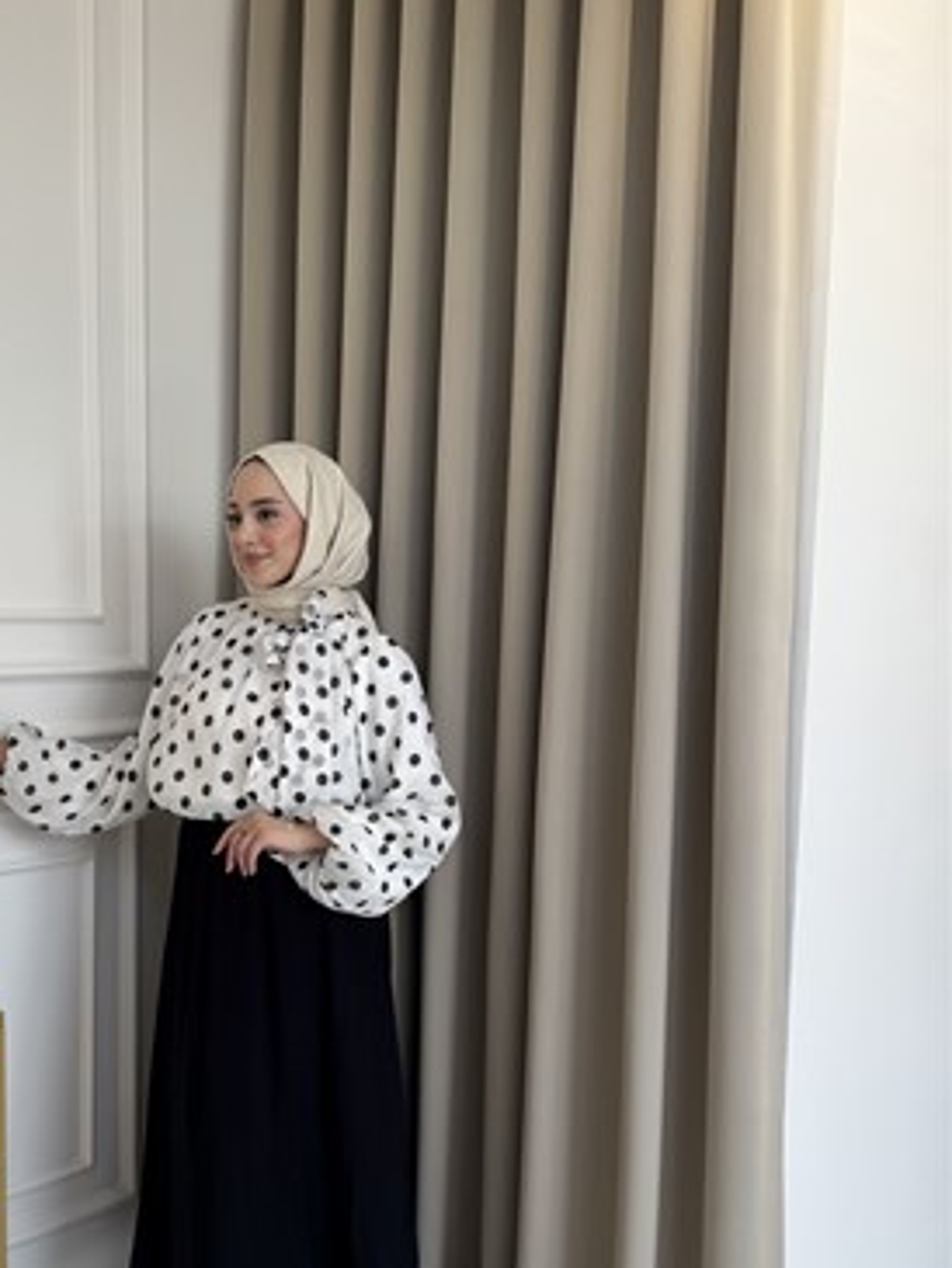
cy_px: 773
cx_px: 261
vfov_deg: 52.2
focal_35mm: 35
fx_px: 1283
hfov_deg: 39.8
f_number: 1.78
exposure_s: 1/404
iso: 80
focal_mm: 6.76
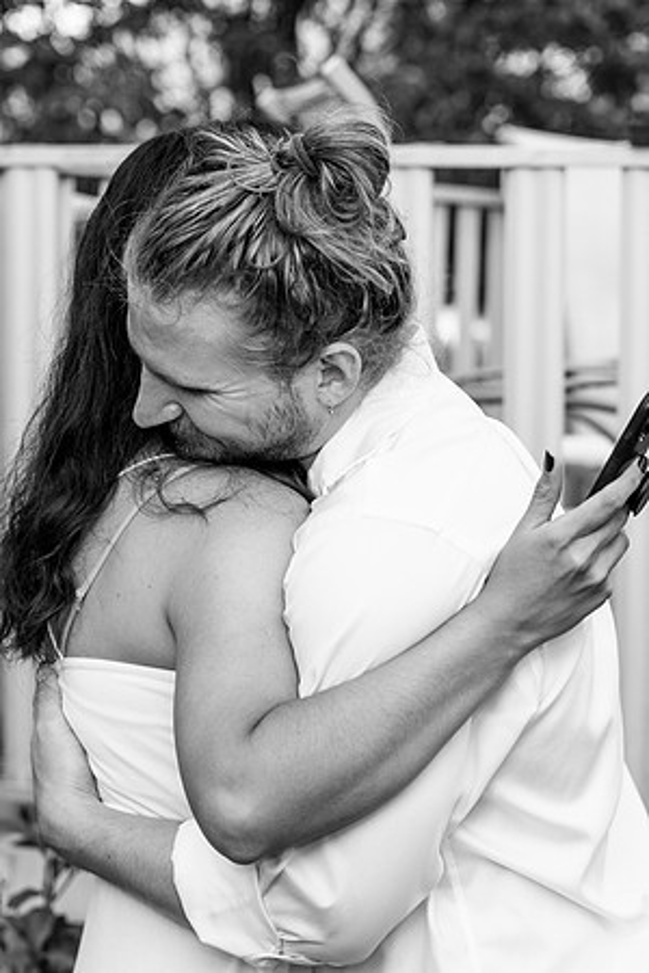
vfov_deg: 19.5
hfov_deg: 13.0
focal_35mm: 105
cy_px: 486
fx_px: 2837
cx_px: 272
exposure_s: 1/200
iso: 100
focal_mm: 70
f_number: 4
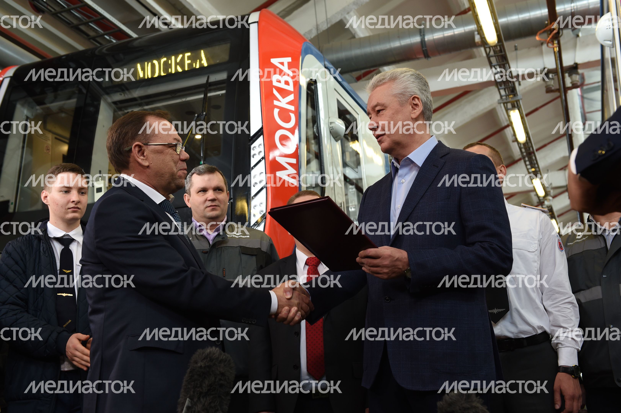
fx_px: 776
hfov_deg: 43.6
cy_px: 206
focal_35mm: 45
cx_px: 310
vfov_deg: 29.8
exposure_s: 1/125
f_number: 5.6
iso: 1000
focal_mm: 45
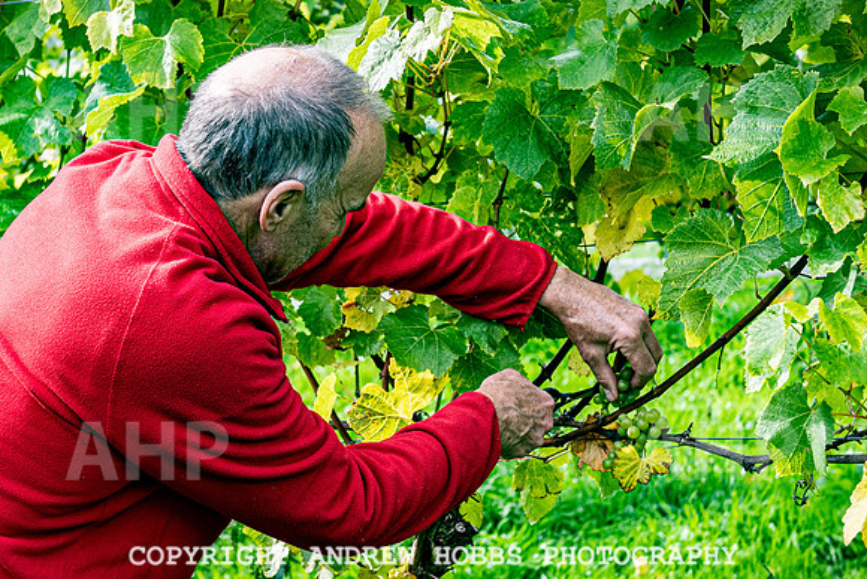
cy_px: 232
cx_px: 306
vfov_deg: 13.8
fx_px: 2392
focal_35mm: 99
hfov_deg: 20.5
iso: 125
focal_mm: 44
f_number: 4.5
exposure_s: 1/640
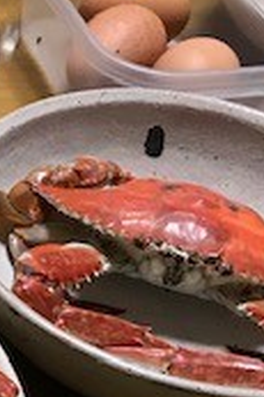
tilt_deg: -48.6
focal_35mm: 108
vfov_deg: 18.1
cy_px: 454
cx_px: -248
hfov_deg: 11.5
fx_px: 1190
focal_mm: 3.99
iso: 40
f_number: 1.8
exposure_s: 1/24
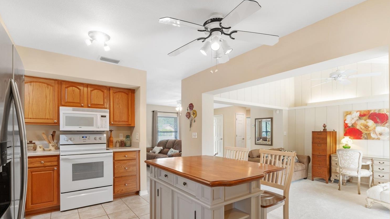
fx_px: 186
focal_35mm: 18
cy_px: 134
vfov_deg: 60.3
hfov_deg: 92.6
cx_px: 193
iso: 250
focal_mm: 10.6
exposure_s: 1/2
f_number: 8
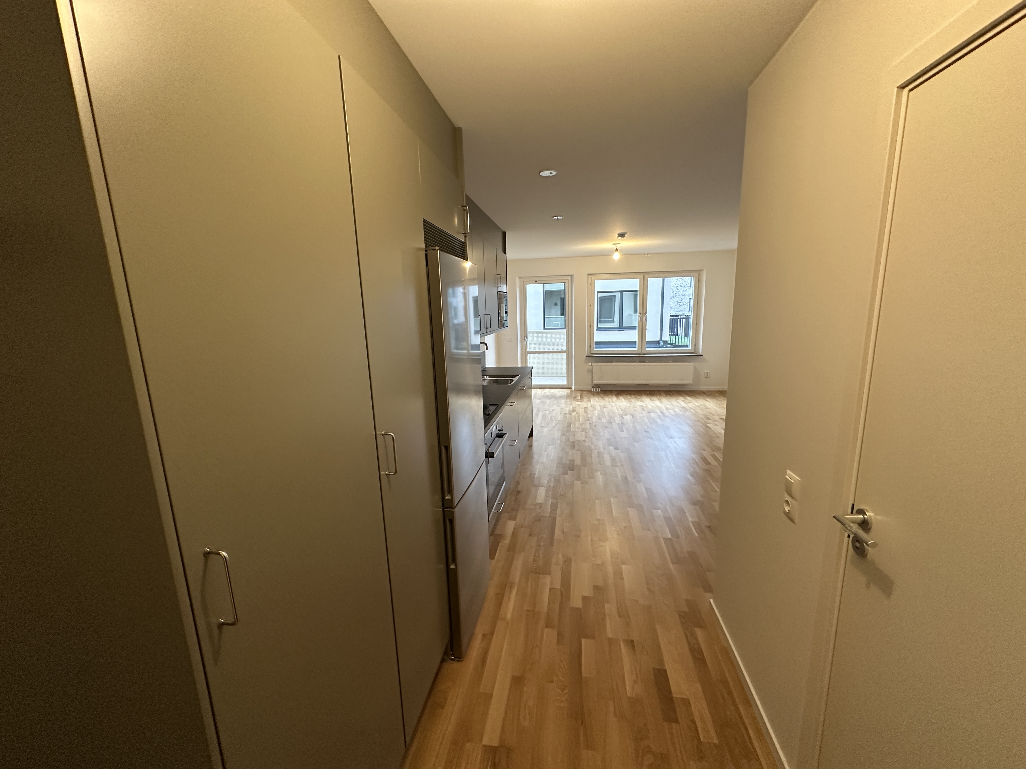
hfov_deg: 102.1
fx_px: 415
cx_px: 513
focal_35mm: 14
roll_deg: +1.6
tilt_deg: -10.1
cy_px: 384
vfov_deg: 85.7
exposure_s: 1/100
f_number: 2.2
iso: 250
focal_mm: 2.22
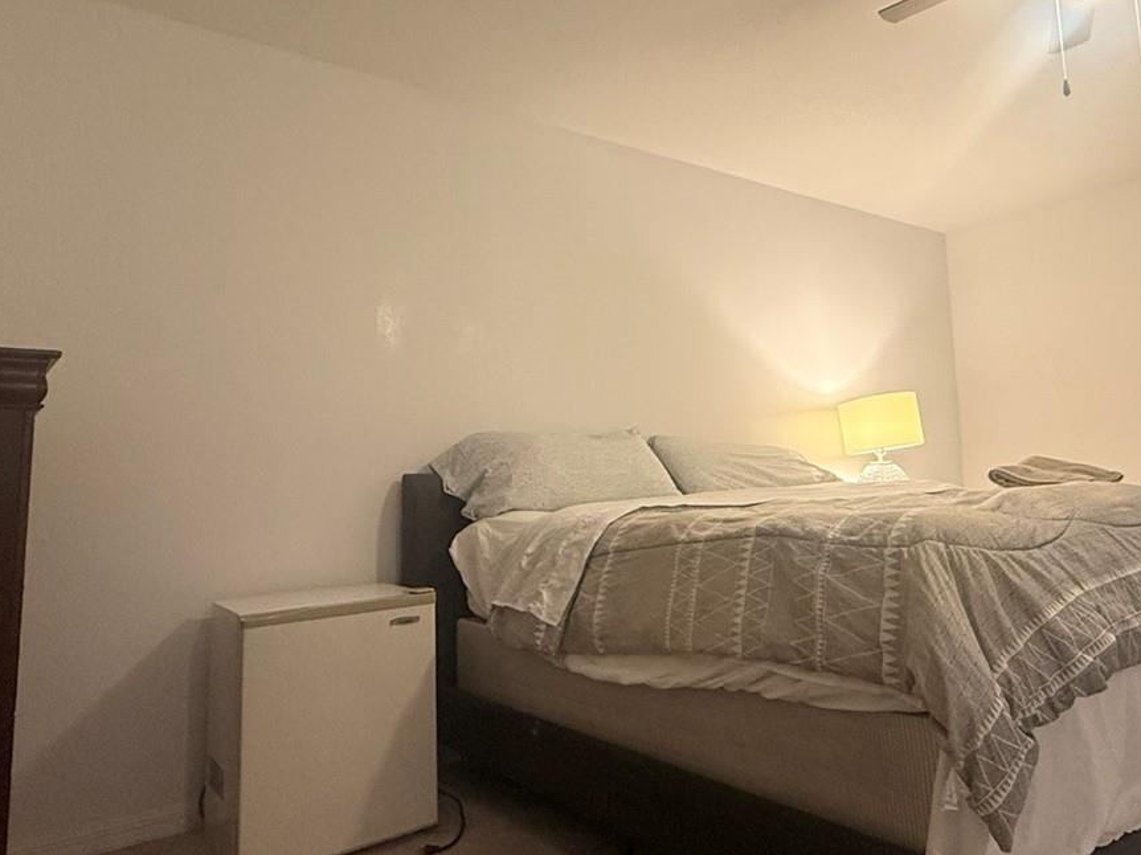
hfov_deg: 66.6
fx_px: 857
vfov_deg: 52.9
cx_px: 692
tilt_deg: +8.0
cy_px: 369
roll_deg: +2.2
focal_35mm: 26
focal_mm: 2.22
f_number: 2.2
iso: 320
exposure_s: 1/60
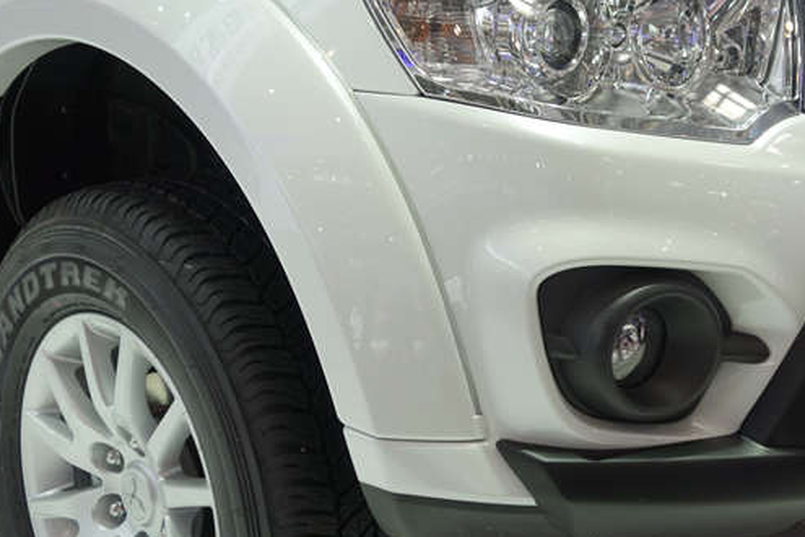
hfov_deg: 31.7
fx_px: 1409
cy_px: 302
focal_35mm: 63
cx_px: 509
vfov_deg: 21.6
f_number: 2.8
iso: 125
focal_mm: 14.4
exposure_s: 1/60
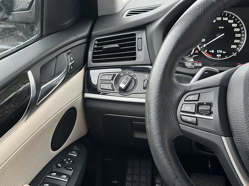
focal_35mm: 48
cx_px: 124
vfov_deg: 30.2
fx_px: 345
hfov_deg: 39.7
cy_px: 93
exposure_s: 1/60
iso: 125
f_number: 1.78
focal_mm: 6.76
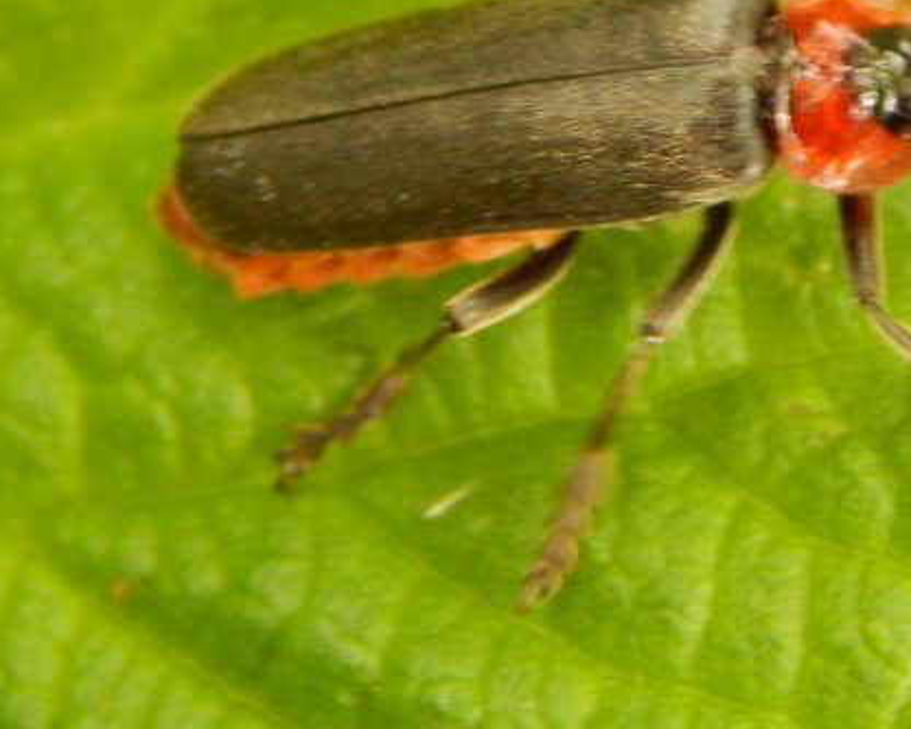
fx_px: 8630
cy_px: 134
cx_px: 706
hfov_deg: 6.0
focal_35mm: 320
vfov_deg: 4.8
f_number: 5.1
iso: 360
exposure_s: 1/30
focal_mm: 28.7
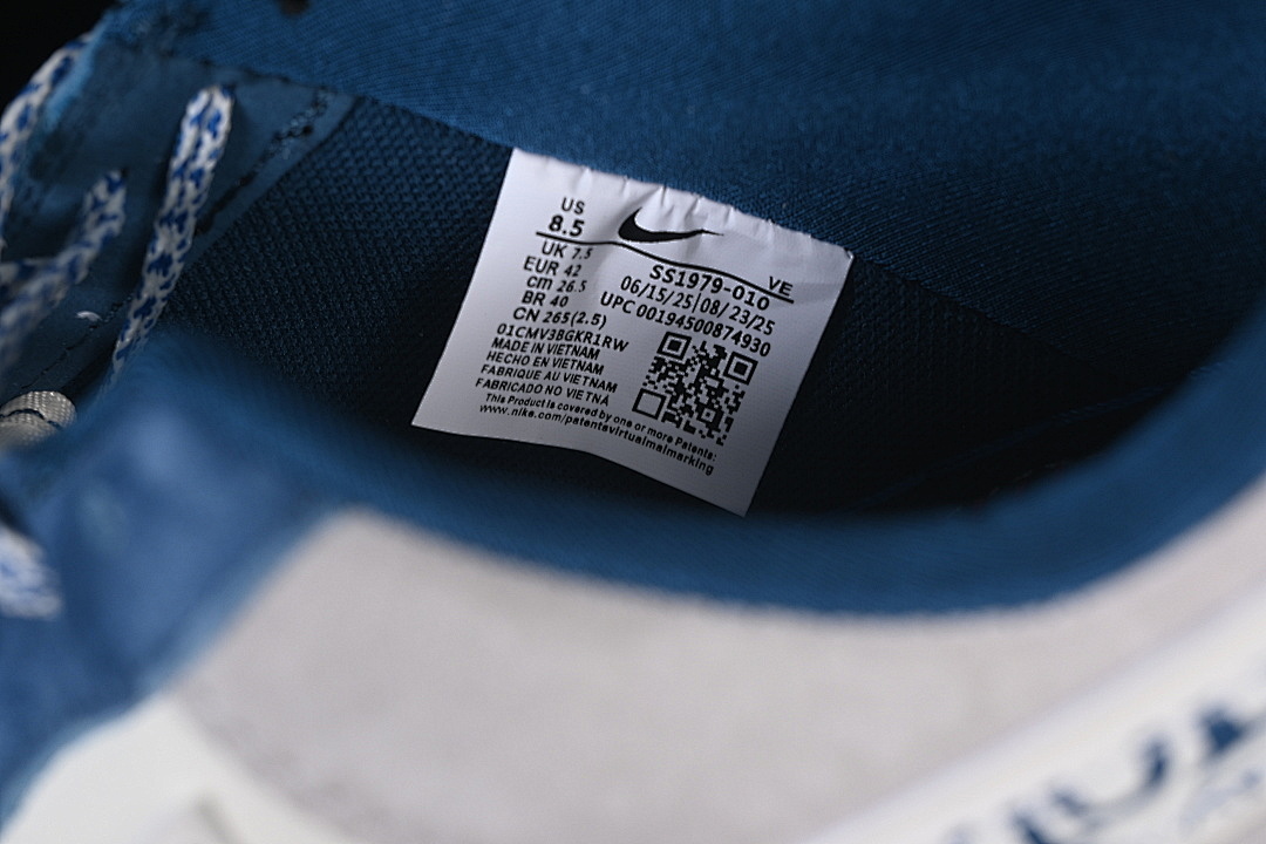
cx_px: 633
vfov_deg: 18.2
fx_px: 2637
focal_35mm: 75
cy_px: 422
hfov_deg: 27.0
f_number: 7.1
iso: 160
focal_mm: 50
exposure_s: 1/80
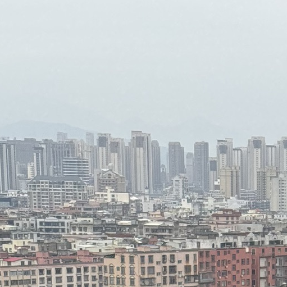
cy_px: 556
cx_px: 330
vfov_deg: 9.8
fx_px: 1557
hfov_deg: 10.4
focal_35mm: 166
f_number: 1.78
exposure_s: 1/1114
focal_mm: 6.76
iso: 64
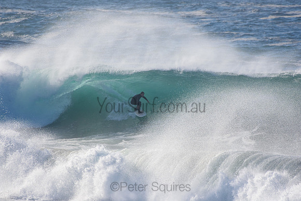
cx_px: 150
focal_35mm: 750
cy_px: 100
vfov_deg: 1.8
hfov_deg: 2.7
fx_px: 6272
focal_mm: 500
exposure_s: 1/2000
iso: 320
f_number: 5.6
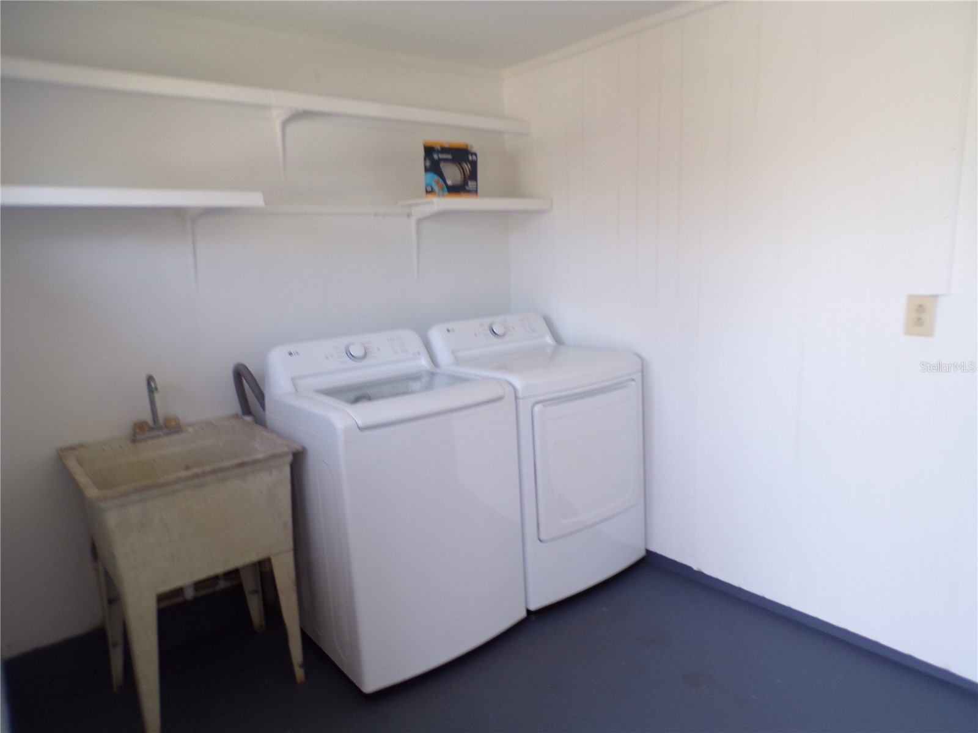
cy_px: 366
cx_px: 489
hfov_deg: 71.6
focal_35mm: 24
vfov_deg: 56.8
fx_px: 678
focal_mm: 4.3
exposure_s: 1/38
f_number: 3
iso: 100
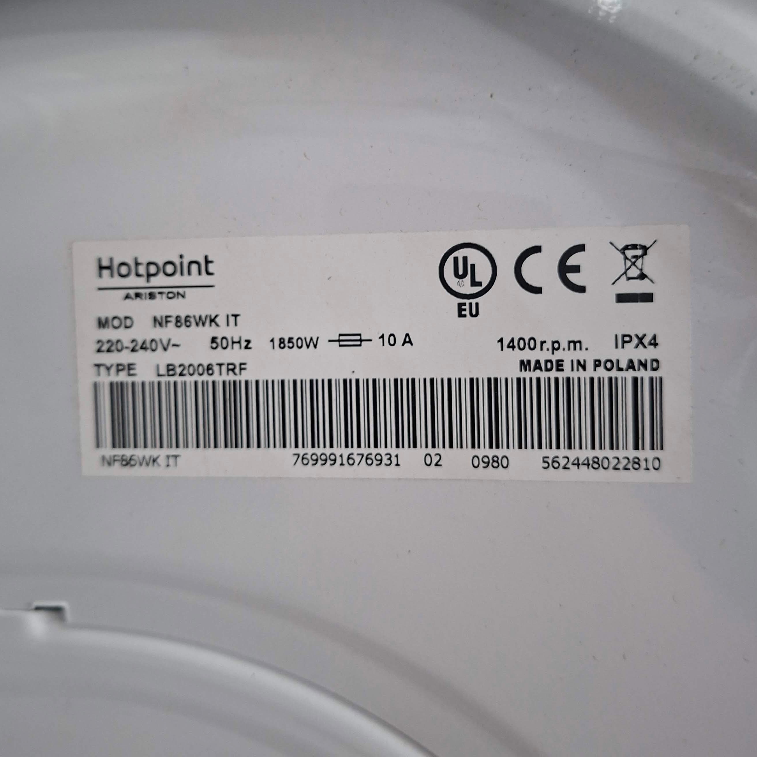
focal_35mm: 31
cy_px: 300
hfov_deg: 52.5
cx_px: 391
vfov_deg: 52.1
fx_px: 767
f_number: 1.8
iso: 320
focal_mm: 5.54
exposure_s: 1/50
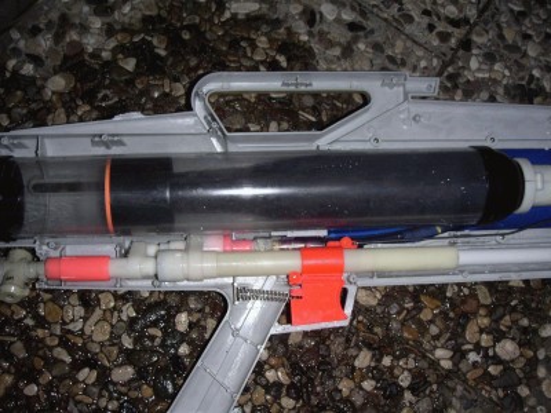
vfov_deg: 37.7
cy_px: 206
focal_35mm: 38
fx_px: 605
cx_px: 276
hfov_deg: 49.0
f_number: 6.6
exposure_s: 1/50
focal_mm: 6
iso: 160
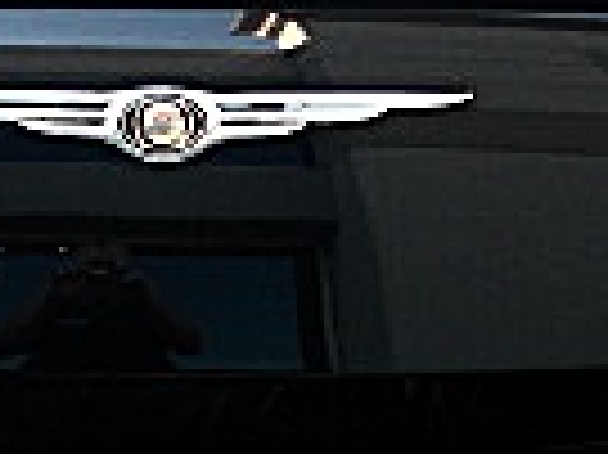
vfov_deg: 8.7
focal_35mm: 171
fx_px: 3001
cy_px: 247
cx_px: 81
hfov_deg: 11.5
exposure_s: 1/100
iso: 100
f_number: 2.8
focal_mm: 6.3
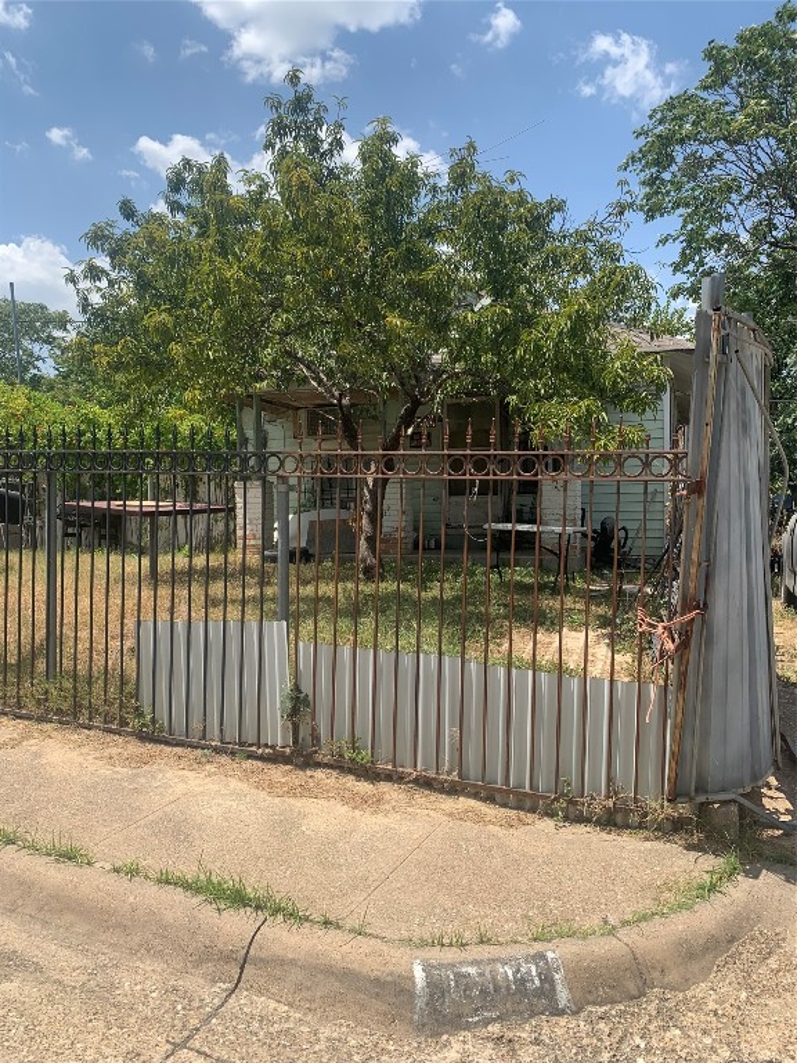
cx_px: 398
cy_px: 532
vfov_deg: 67.3
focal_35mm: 26
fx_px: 798
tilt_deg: +1.1
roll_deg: +0.2
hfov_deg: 53.1
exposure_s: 1/2075
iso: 25
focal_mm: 4.25
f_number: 1.8
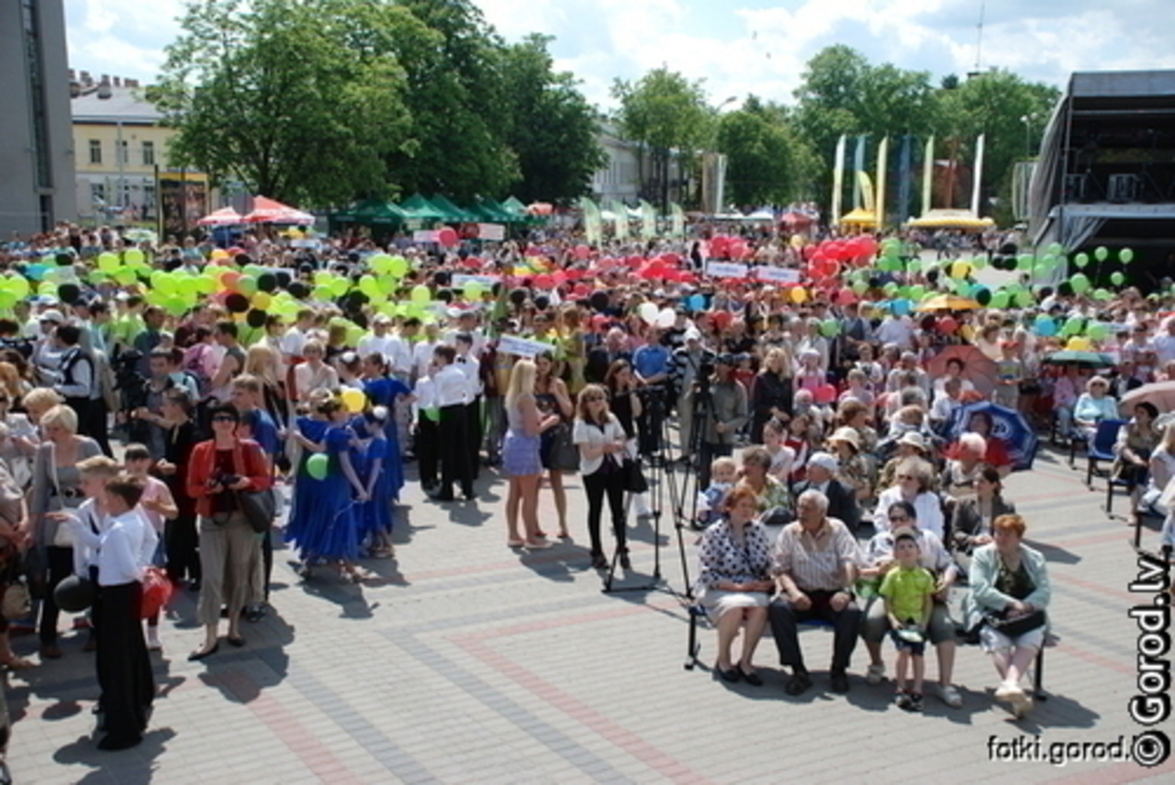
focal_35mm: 42
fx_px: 1372
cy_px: 392
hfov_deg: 46.4
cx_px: 588
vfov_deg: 31.9
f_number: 4.8
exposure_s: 1/1000
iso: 250
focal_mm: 28
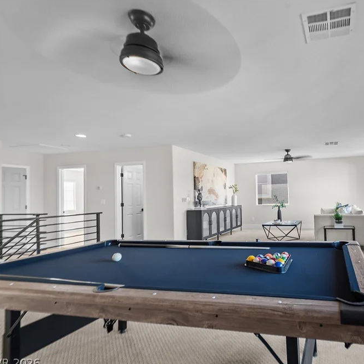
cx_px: 267
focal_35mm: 21
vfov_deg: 72.1
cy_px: 184
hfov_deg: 68.1
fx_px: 250
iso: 100
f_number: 8
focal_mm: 16
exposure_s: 1/2.5
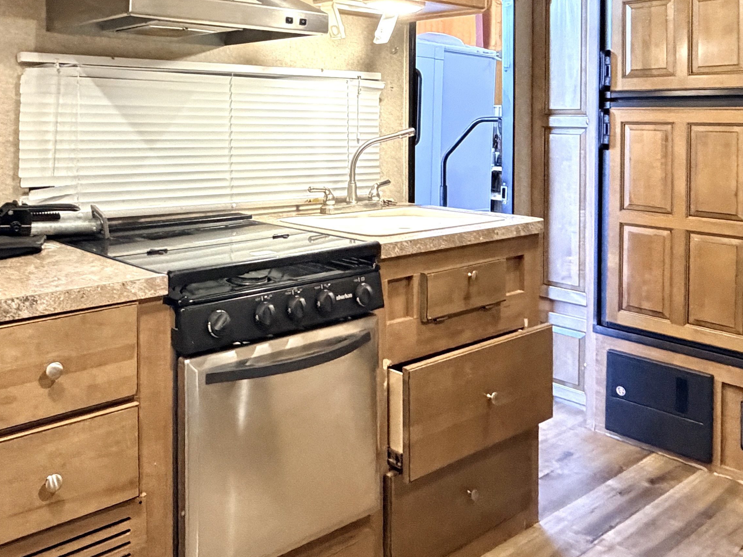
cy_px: 120
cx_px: 264
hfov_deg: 51.9
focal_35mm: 35
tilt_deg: +0.3
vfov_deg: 39.3
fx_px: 751
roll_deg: -1.1
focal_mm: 2.22
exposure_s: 1/60
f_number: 2.2
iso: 800
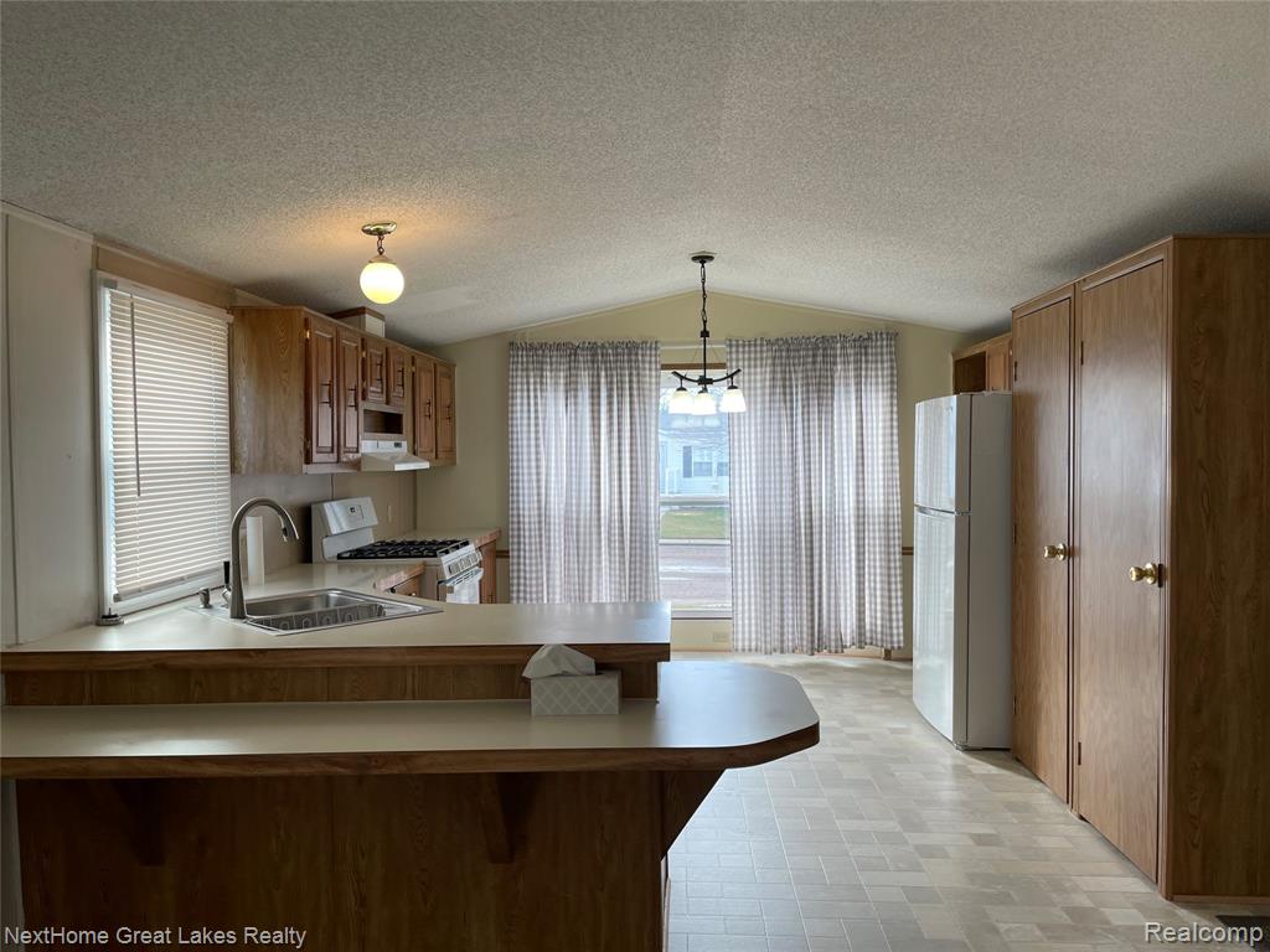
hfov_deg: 67.3
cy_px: 476
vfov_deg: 53.1
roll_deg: +1.2
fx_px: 954
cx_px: 635
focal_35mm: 26
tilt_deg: -1.7
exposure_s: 1/120
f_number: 1.6
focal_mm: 4.2
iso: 40
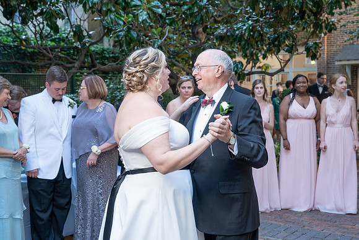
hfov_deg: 39.0
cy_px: 112
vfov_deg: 26.6
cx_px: 194
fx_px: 506
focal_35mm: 51
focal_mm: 45
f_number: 4
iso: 800
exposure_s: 1/250
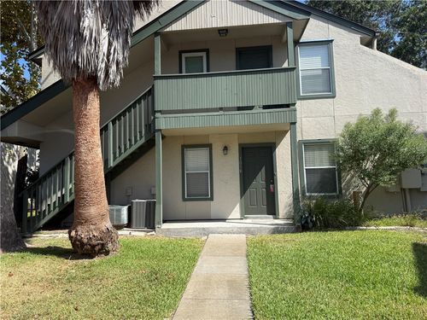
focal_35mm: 24
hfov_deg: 71.6
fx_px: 296
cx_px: 214
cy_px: 160
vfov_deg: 56.8
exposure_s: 1/3279
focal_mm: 6.76
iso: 80
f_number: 1.78
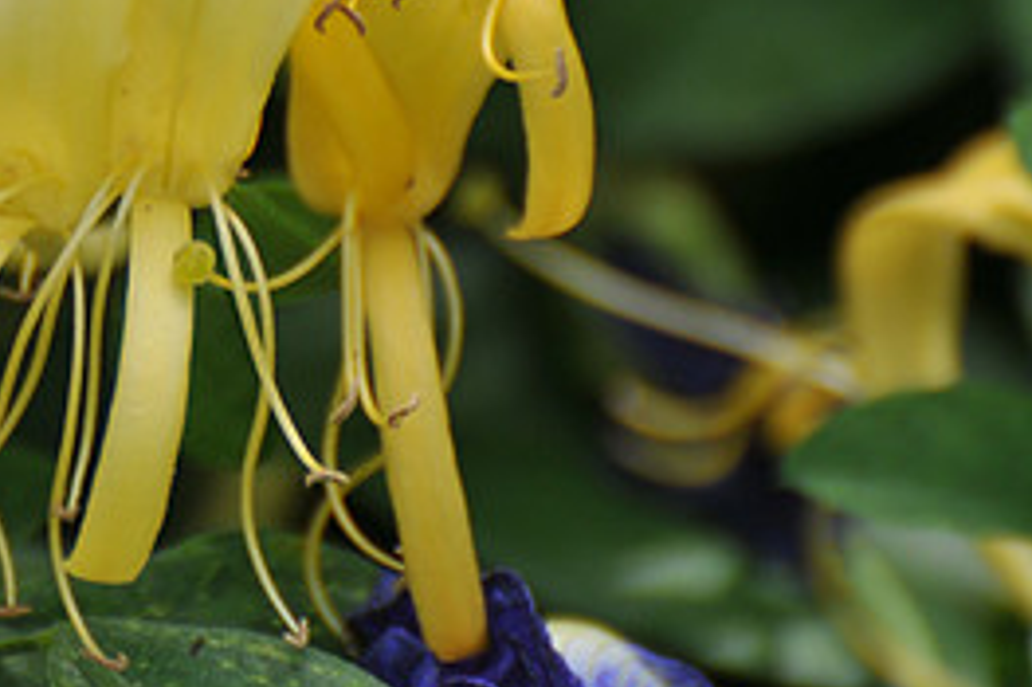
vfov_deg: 1.4
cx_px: 35
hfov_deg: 2.1
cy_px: 49
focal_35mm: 992
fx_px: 28418
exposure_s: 1/250
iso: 200
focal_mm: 300
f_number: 5.6
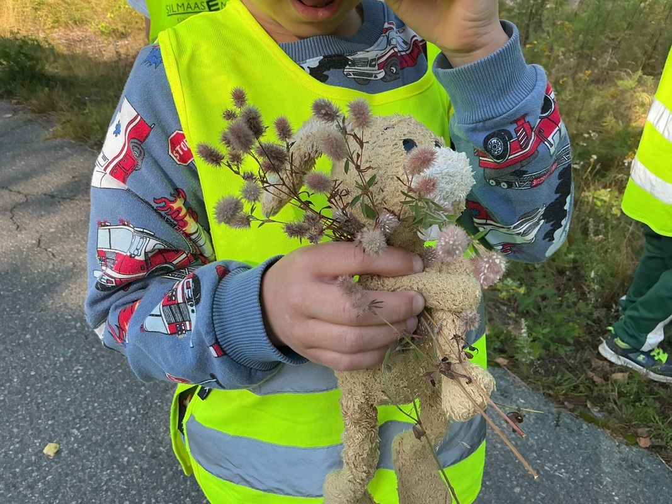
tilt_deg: -29.3
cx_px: 336
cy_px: 252
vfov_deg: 48.2
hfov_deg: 61.7
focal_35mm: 29
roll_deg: -0.1
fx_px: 563
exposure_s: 1/318
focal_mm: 3
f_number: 1.8
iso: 25
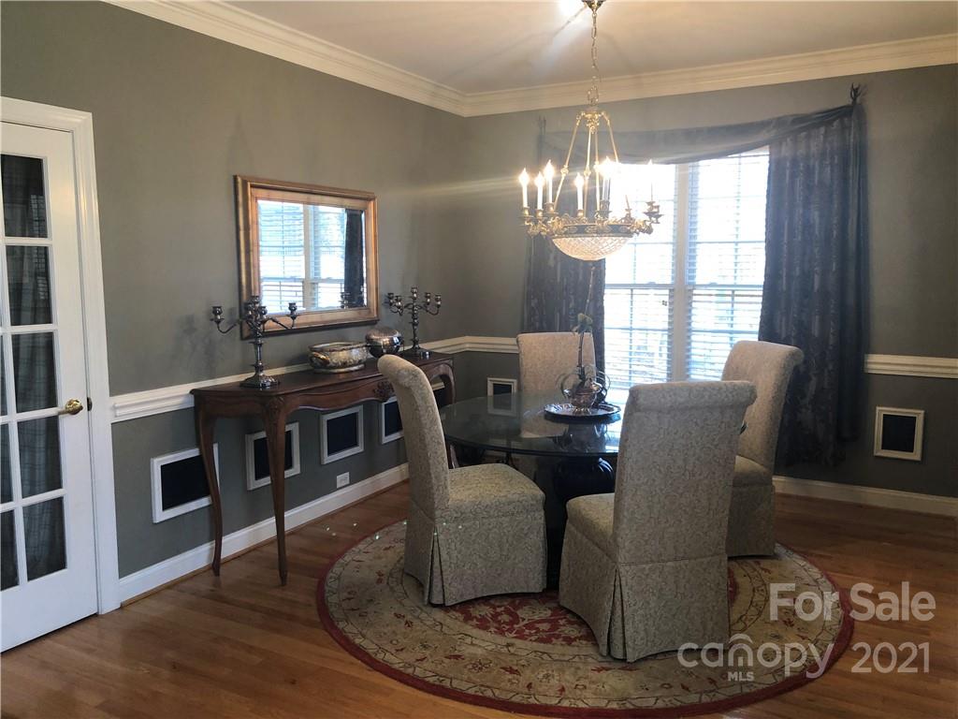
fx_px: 775
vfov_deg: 49.7
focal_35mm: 28
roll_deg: +1.3
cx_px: 479
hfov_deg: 63.4
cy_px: 360
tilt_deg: -6.4
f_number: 1.8
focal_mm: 4
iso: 40
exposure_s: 1/24
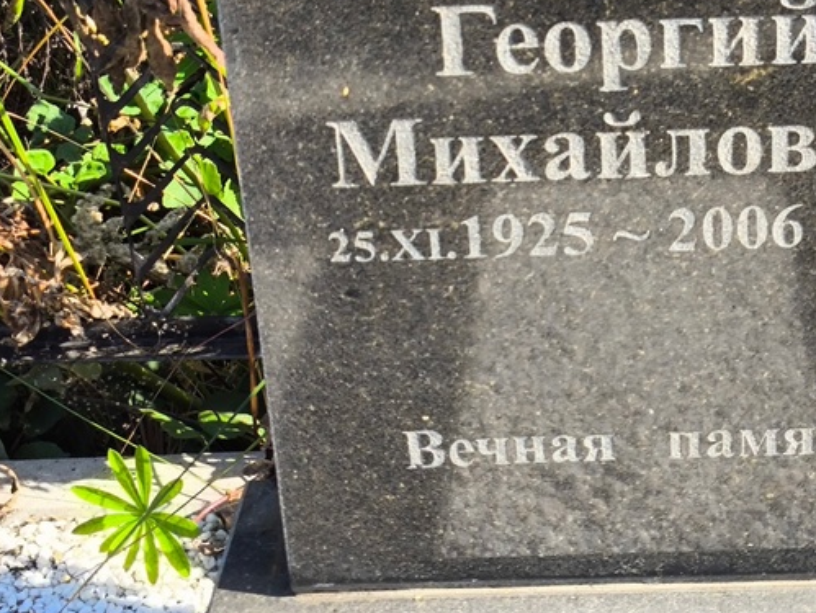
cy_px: 155
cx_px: 619
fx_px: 1887
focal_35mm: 80
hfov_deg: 24.1
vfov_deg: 18.3
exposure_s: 1/444
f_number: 1.7
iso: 50
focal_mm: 4.71
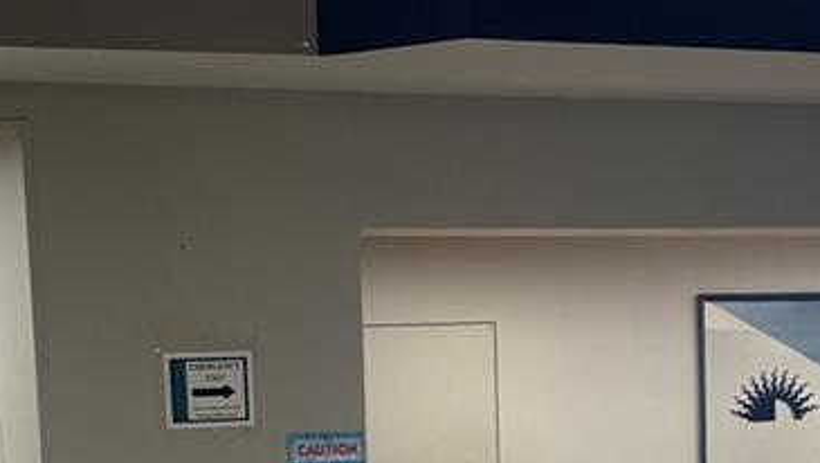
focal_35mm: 93
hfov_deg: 22.8
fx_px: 2024
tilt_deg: -6.9
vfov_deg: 12.3
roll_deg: +0.6
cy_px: 735
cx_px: 272
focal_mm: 5.96
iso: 125
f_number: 1.6
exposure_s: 1/60
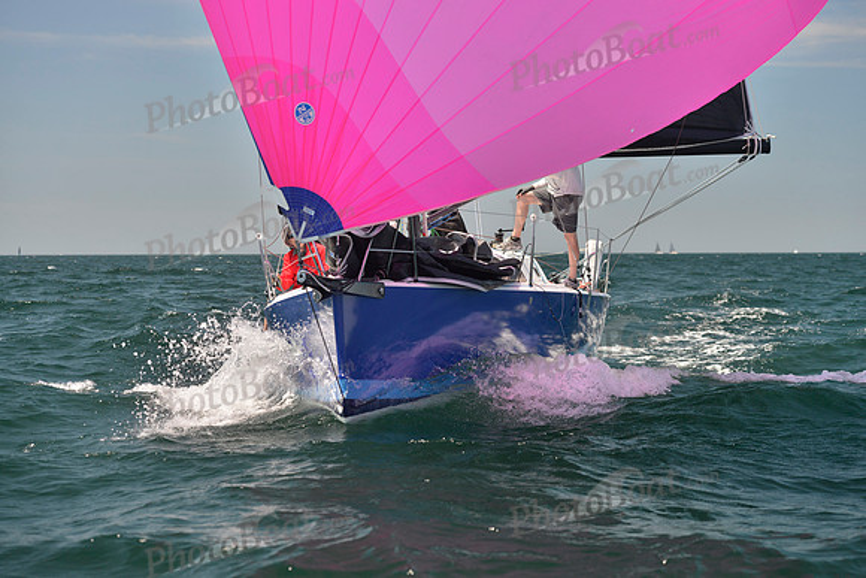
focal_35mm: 80
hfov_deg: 25.4
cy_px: 289
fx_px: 1925
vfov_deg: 17.1
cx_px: 433
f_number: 5
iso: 400
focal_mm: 80
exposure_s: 1/800
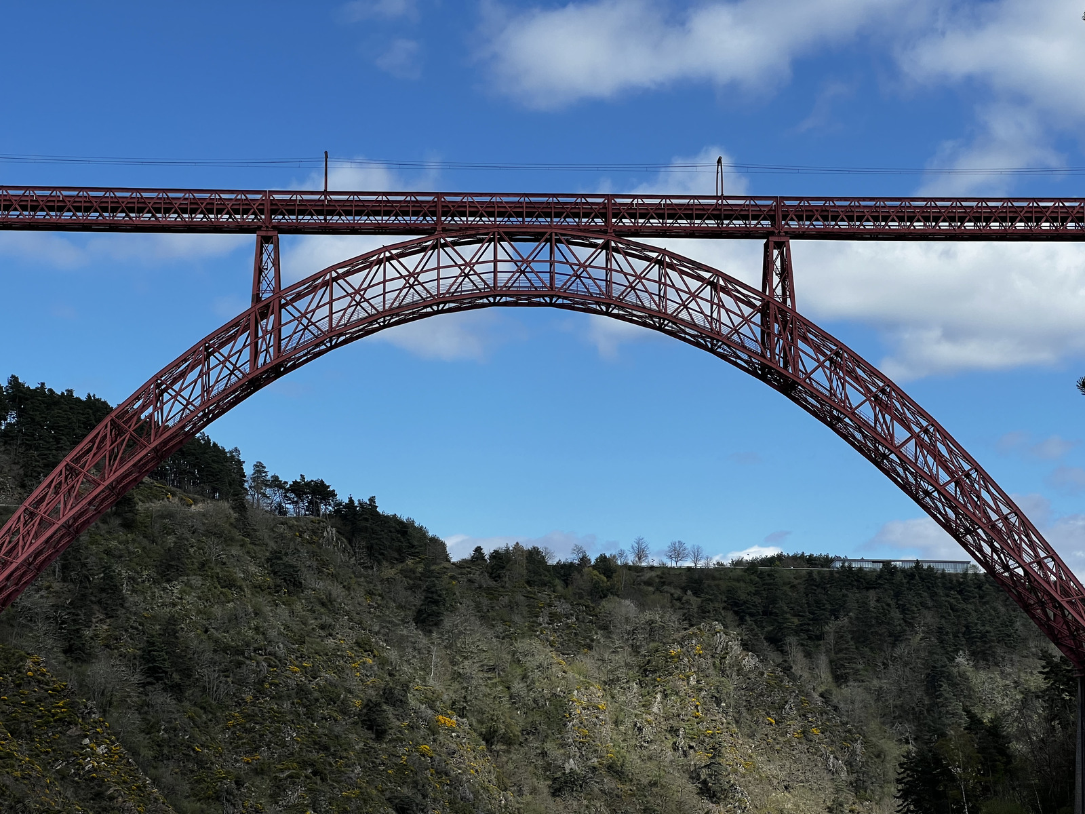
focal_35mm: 77
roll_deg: +0.5
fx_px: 2413
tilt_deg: +10.0
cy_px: 407
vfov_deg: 19.1
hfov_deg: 25.3
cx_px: 542
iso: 32
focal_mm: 9
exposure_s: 1/853
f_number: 2.8
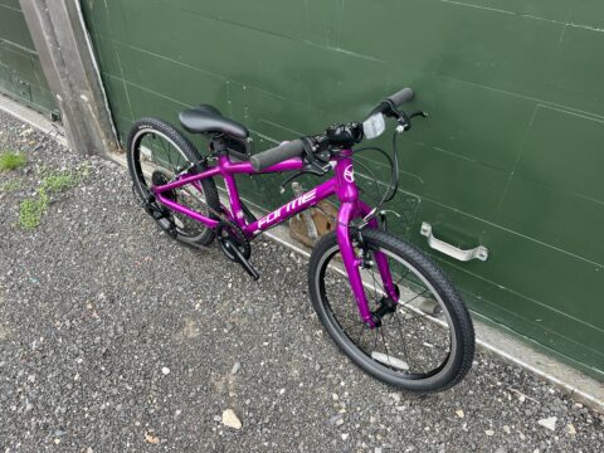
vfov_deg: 53.1
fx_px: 454
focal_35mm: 26
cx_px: 302
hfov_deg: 67.3
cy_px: 226
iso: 40
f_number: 1.6
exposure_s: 1/165
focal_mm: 5.1
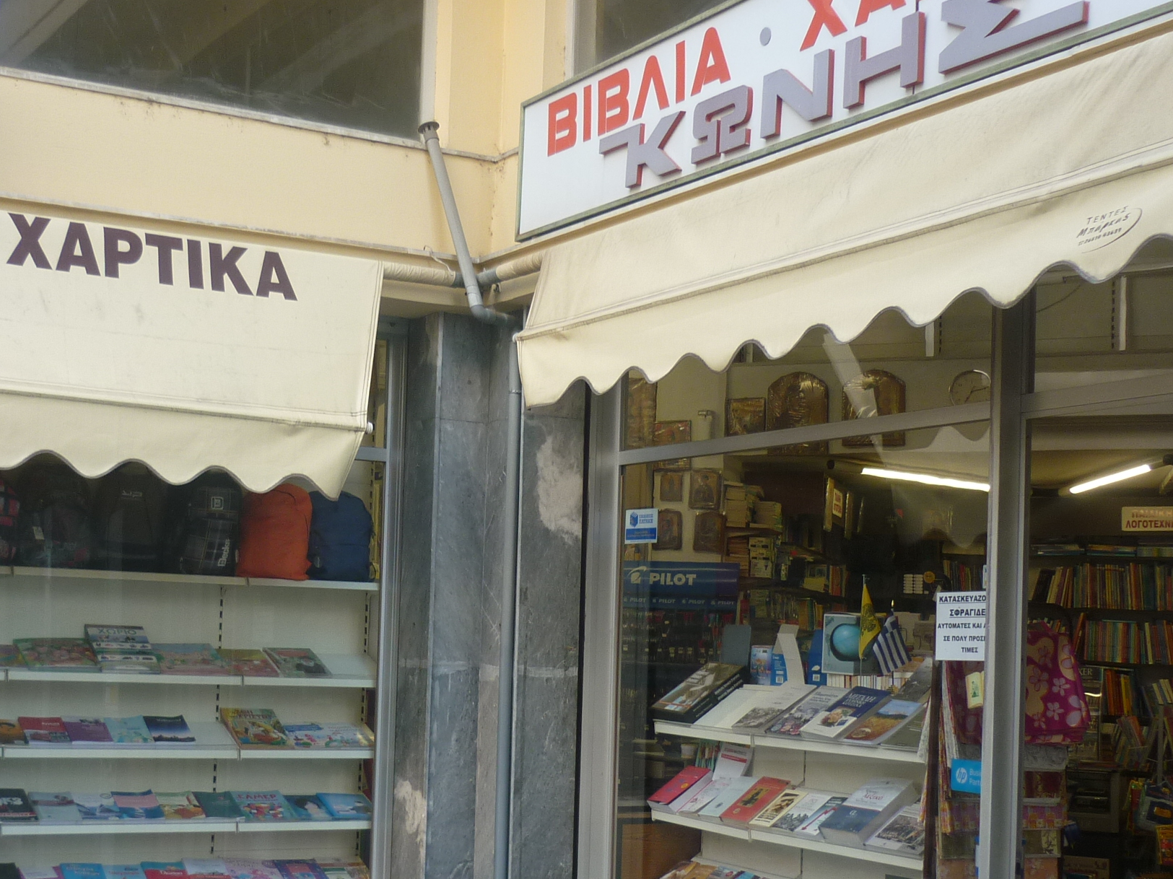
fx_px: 1762
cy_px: 527
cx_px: 451
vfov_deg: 28.0
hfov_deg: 36.6
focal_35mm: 52
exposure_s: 1/50
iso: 80
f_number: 2.8
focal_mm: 5.5
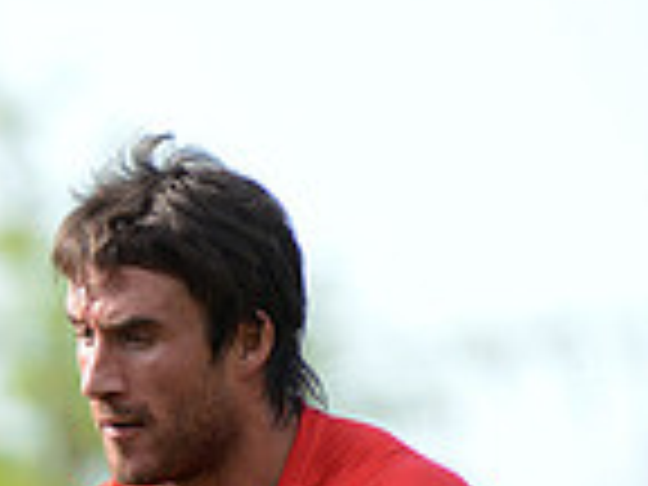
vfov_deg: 1.4
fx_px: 19581
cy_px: 799
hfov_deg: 1.9
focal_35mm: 1046
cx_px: -608
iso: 400
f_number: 4
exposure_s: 1/640
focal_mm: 270
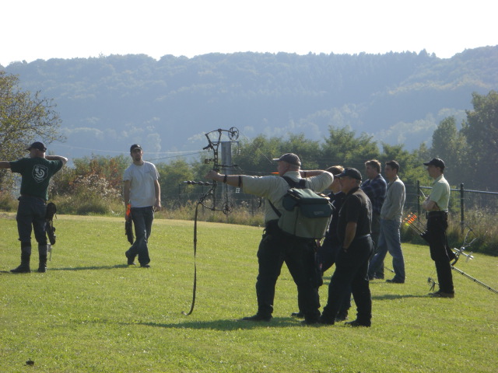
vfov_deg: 8.2
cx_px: 249
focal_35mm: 181
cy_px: 186
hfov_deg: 10.9
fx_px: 2604
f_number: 4.6
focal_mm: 29.9
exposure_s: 1/320
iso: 50
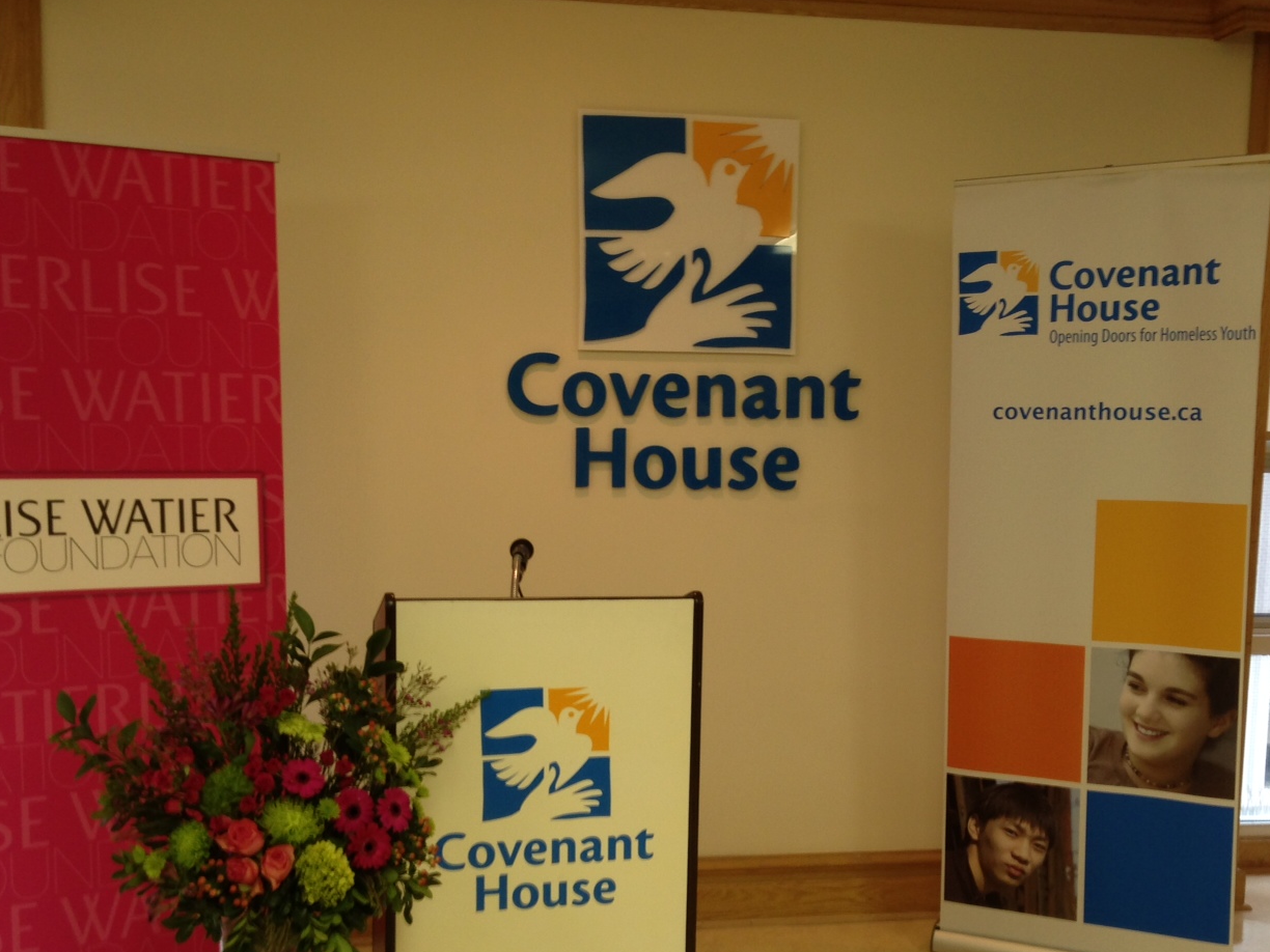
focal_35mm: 44
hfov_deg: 42.9
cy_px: 615
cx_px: 687
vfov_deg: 32.7
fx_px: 1614
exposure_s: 1/20
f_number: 2.4
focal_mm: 4.12
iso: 50
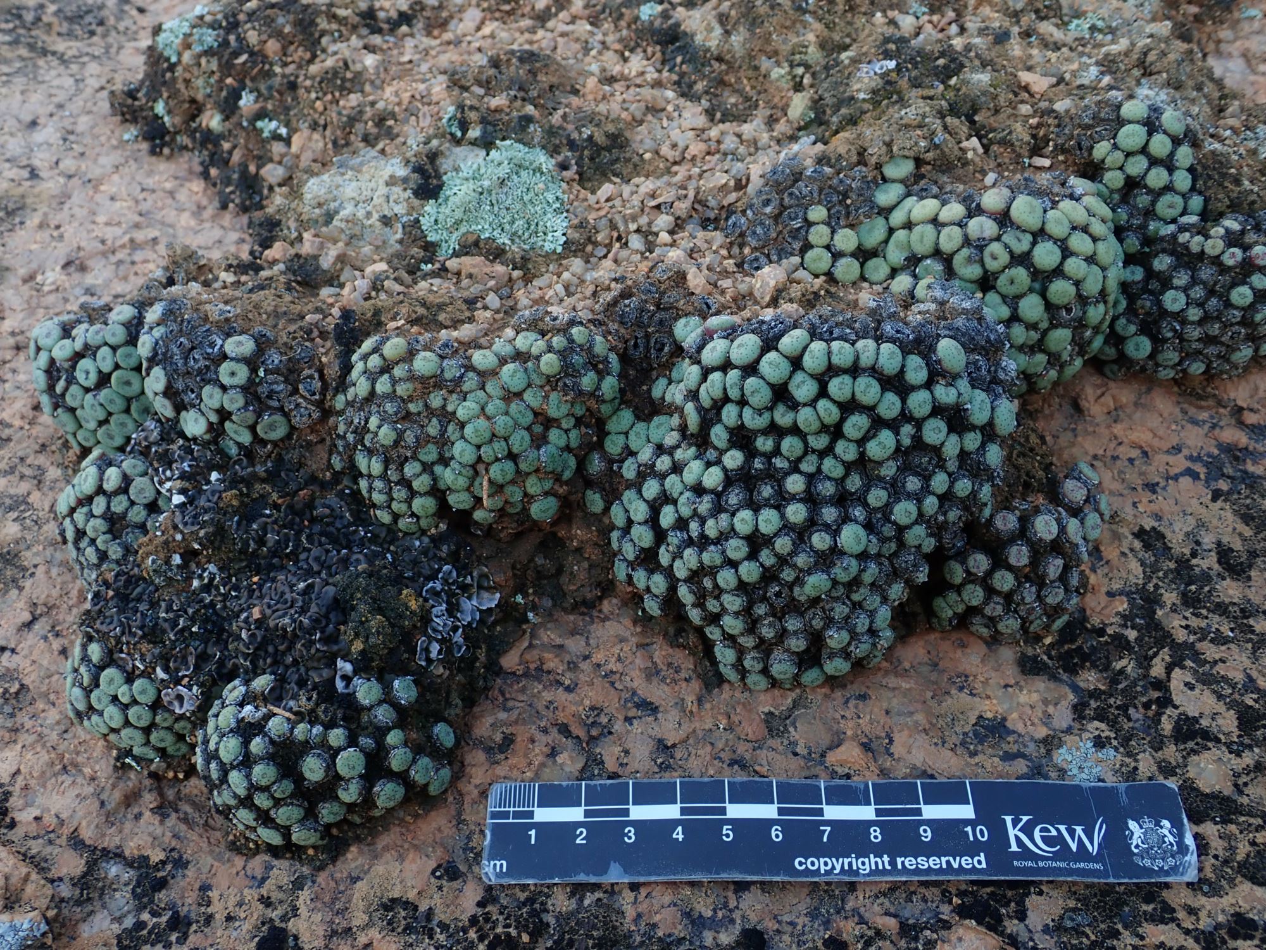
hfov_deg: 56.8
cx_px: 633
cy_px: 475
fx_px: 1170
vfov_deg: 44.2
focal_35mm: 32
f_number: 3.2
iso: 100
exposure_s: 1/80
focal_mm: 5.87
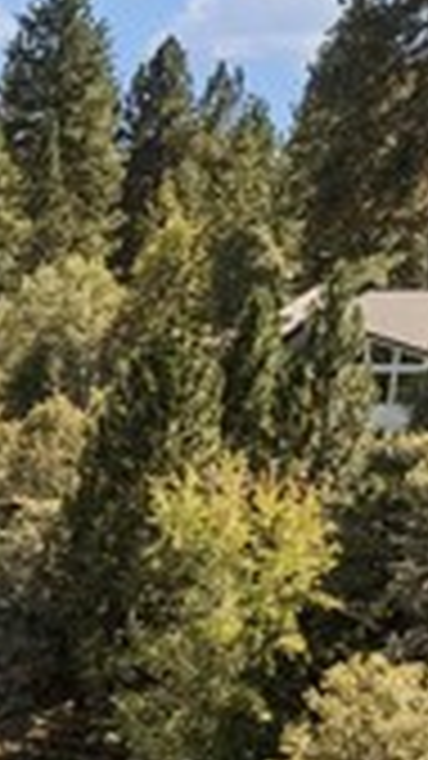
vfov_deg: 20.7
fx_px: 1998
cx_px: -833
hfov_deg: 9.6
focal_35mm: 99
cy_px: 794
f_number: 2.8
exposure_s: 1/80
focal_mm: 12.3
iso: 120
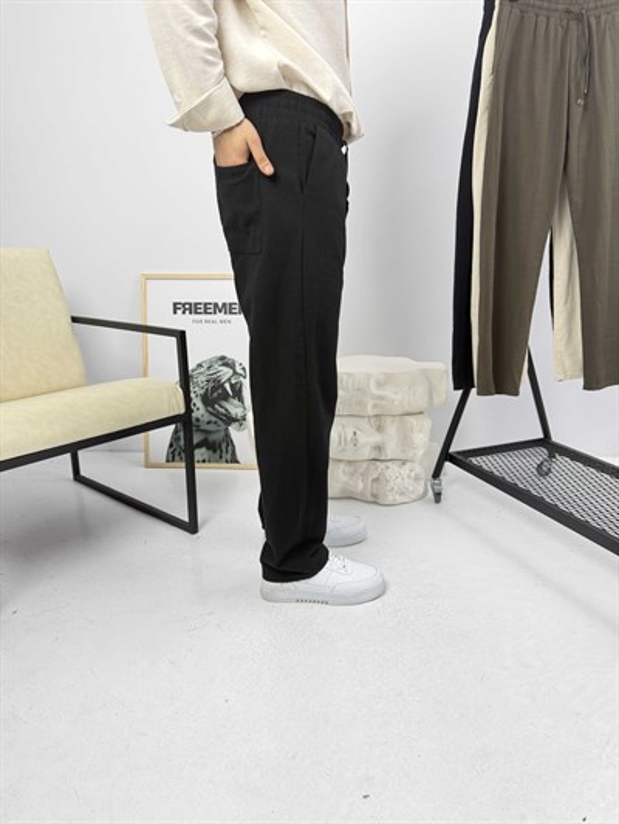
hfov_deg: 56.8
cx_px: 310
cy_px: 412
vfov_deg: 71.6
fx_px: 572
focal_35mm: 24
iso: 125
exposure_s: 1/121
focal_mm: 6.76
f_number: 1.78
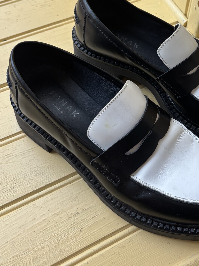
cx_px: 148
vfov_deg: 39.3
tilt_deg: -53.8
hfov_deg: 30.4
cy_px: 64
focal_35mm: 47
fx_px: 360
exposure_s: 1/118
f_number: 1.6
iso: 125
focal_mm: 5.96
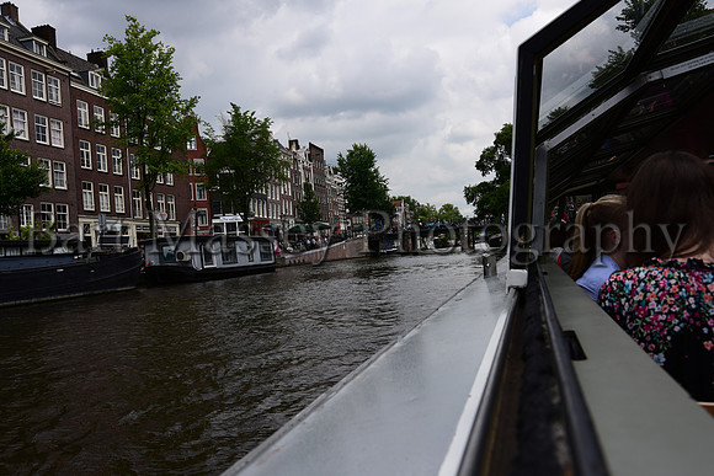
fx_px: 615
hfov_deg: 60.3
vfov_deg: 42.3
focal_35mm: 31
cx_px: 357
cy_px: 238
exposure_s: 1/400
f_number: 9
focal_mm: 31
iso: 140
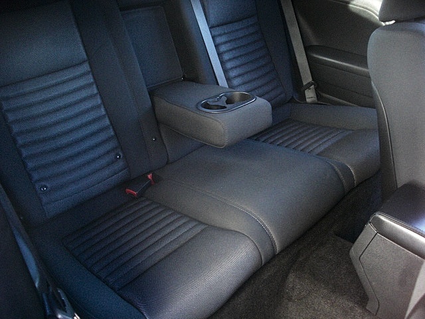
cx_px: 212
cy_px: 160
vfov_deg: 39.7
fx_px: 442
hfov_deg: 51.4
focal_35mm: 36
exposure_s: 1/50
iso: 800
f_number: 2.8
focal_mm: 6.3
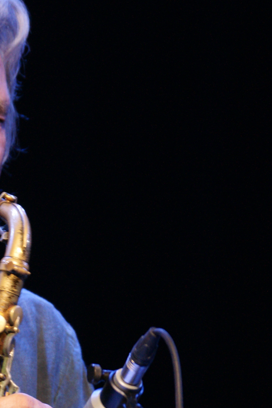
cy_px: 241
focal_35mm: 466
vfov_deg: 4.4
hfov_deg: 2.9
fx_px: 5282
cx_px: -61
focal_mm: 180
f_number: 5.6
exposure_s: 1/40
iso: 800
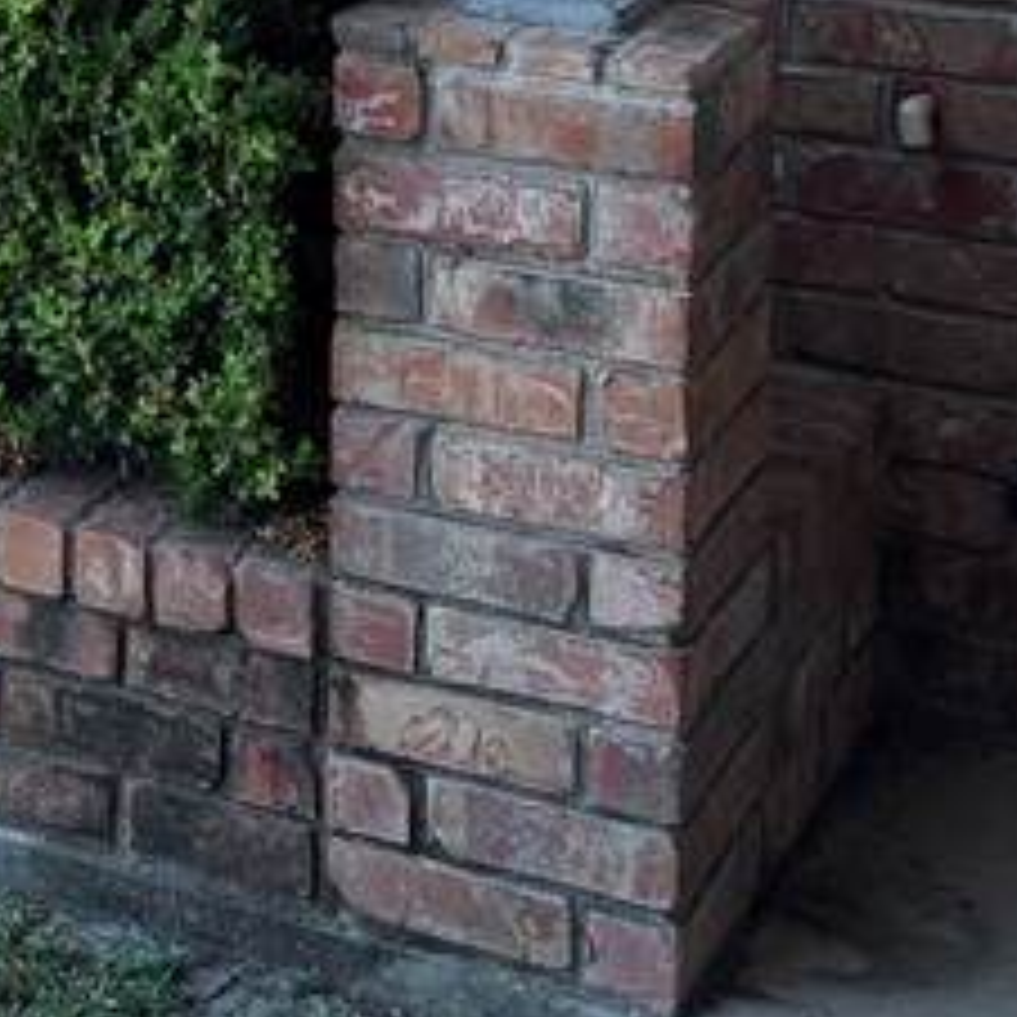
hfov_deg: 14.7
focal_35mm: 104
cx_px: -783
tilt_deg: -6.1
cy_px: -405
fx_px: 3457
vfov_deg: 15.7
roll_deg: +1.1
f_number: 1.6
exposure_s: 1/1007
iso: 50
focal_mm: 5.96
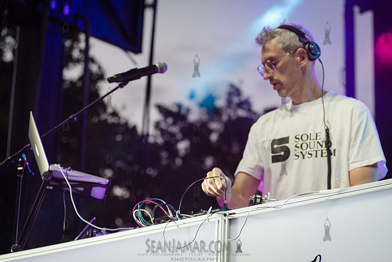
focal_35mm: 121
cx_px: 262
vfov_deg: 11.4
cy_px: 144
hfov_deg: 16.9
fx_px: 1313
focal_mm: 86
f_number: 4
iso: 3200
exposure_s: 1/500
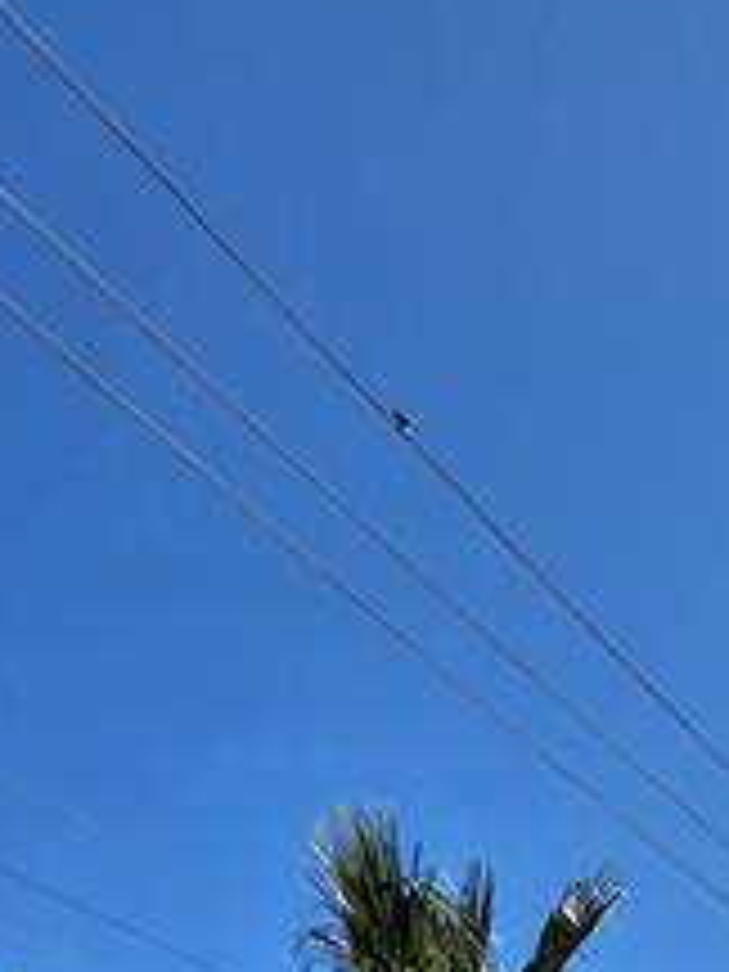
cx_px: 531
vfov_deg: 22.7
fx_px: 1601
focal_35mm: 57
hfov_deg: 25.4
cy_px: 1670
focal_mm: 1.64
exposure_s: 1/2500
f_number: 2.2
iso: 40
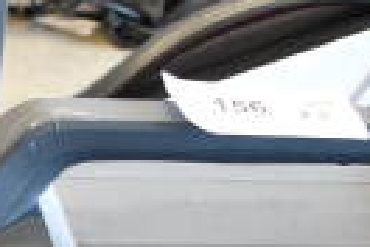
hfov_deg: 11.7
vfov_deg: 7.5
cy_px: 538
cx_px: 8
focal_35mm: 173
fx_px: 1781
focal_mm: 25
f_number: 4
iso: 1600
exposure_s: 1/50
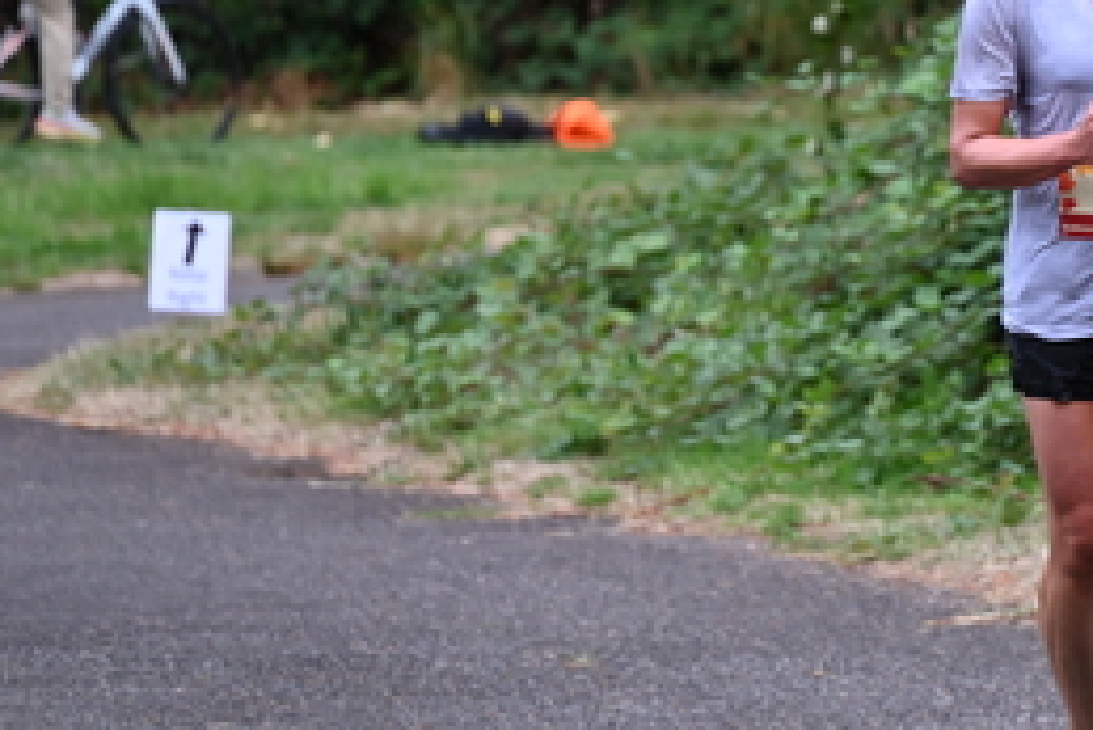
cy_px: 32
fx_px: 12910
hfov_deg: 4.8
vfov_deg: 3.2
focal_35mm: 425
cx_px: 1089
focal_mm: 200
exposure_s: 1/250
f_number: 6.3
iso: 560
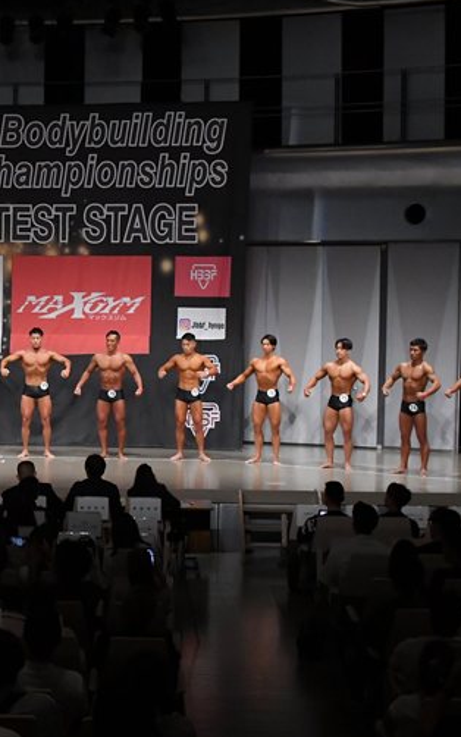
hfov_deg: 19.3
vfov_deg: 31.1
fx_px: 1326
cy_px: 363
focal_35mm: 66
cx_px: 27
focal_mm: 28
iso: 5000
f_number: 5.6
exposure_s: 1/400
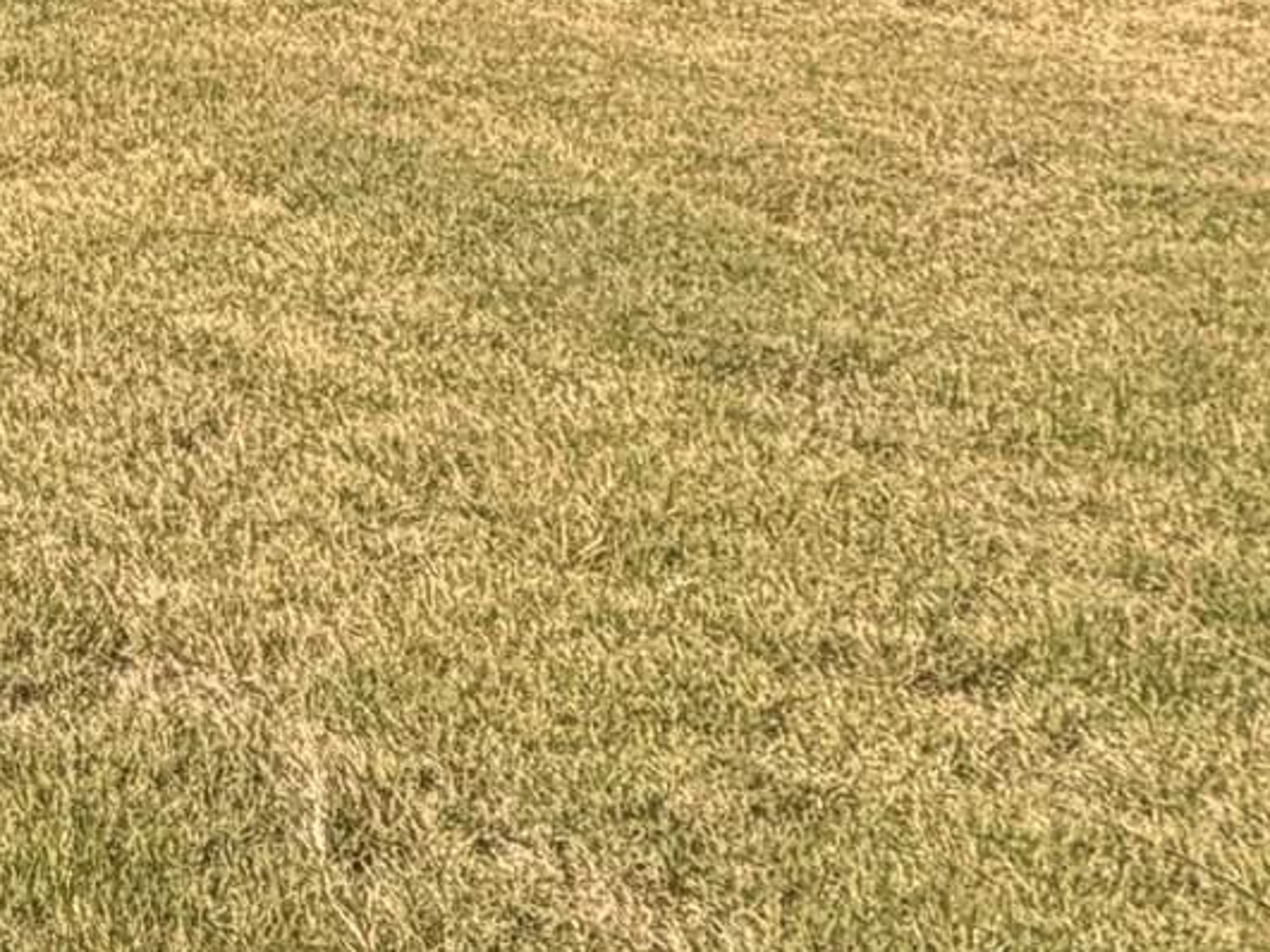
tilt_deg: -5.2
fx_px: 2971
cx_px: -1361
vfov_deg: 15.9
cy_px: -665
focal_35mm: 81
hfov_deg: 16.9
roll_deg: +1.1
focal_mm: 2.22
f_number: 2.2
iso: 20
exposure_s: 1/770
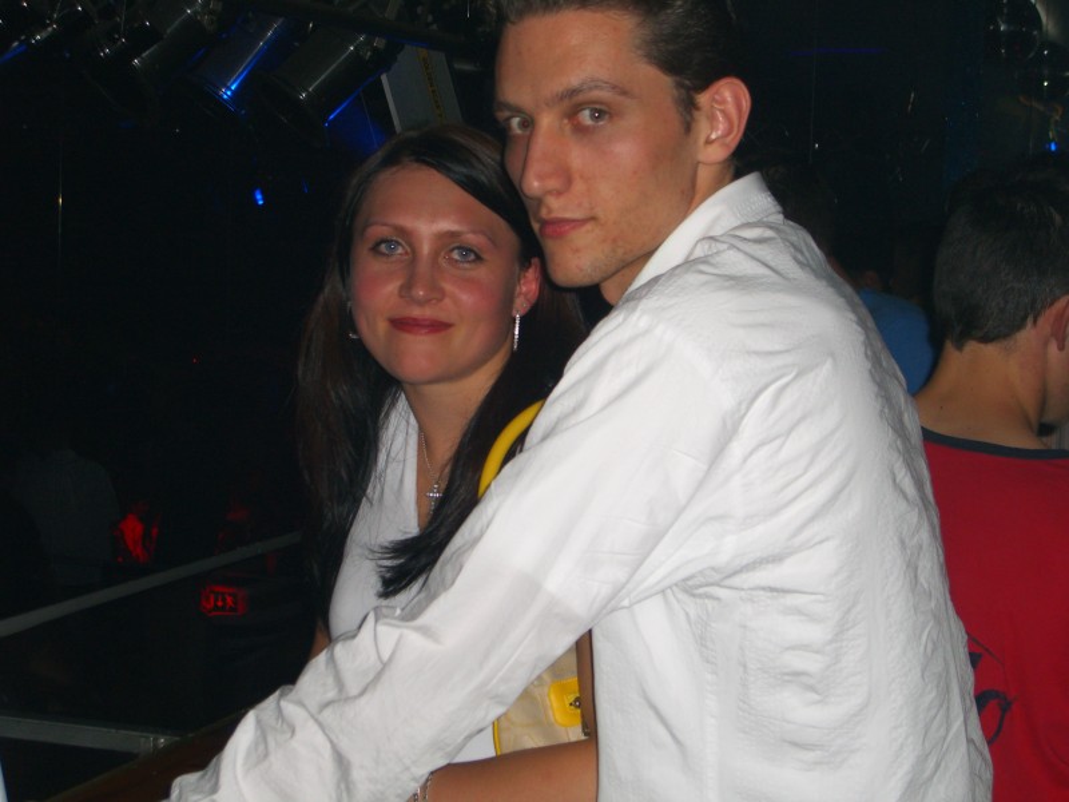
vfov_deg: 21.6
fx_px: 2100
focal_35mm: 68
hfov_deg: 28.6
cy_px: 401
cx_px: 534
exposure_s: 1/60
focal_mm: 14.2
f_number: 4
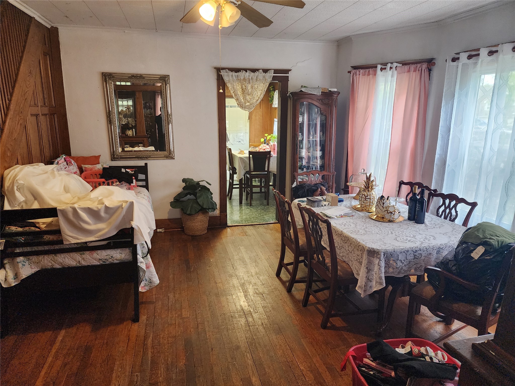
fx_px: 342
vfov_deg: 58.9
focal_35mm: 23
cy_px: 193
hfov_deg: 73.9
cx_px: 258
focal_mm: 6.4
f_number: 1.8
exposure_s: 1/120
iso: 800
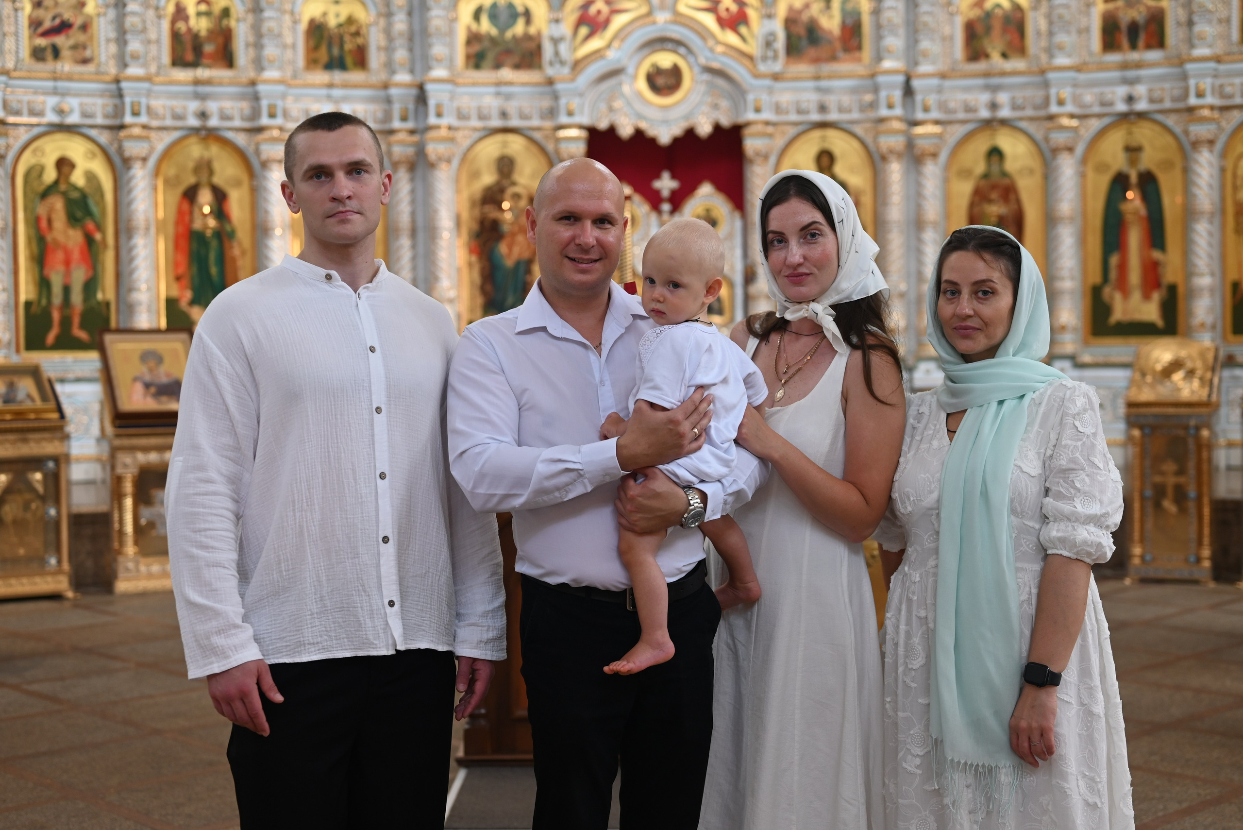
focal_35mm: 50
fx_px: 1727
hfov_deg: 39.6
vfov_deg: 27.0
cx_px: 622
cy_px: 415
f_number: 2.8
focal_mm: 50
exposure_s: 1/125
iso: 560
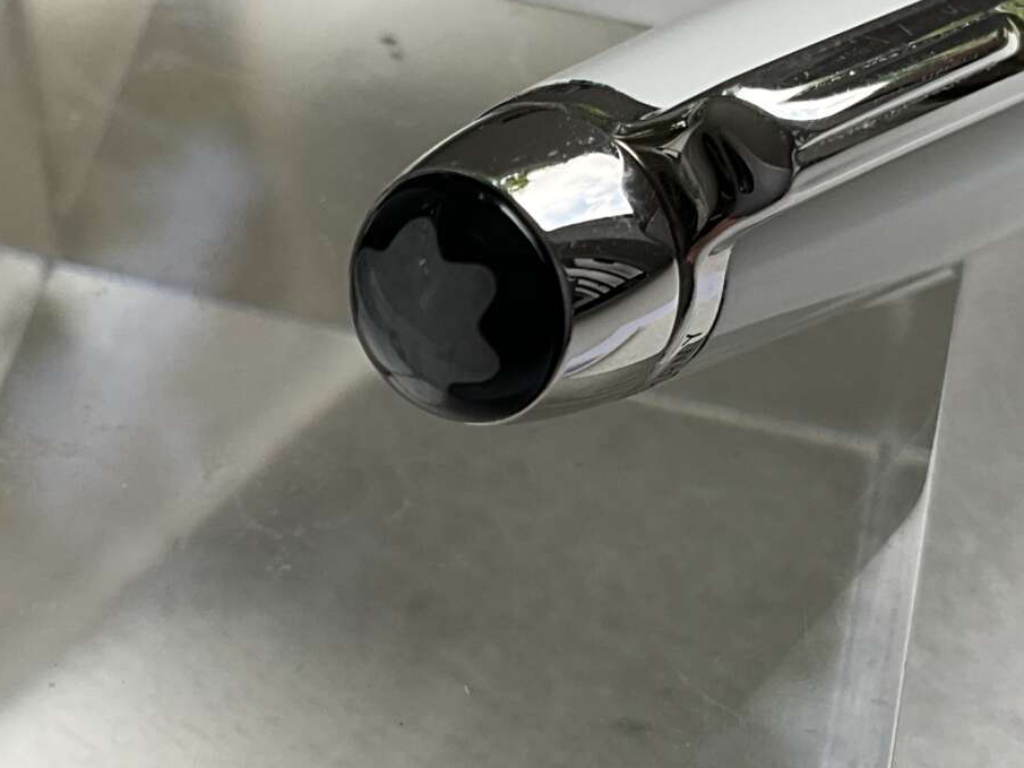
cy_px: 408
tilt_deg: -50.6
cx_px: 536
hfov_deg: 23.8
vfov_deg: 18.0
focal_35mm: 82
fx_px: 2426
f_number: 1.8
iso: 25
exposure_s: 1/248
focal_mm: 3
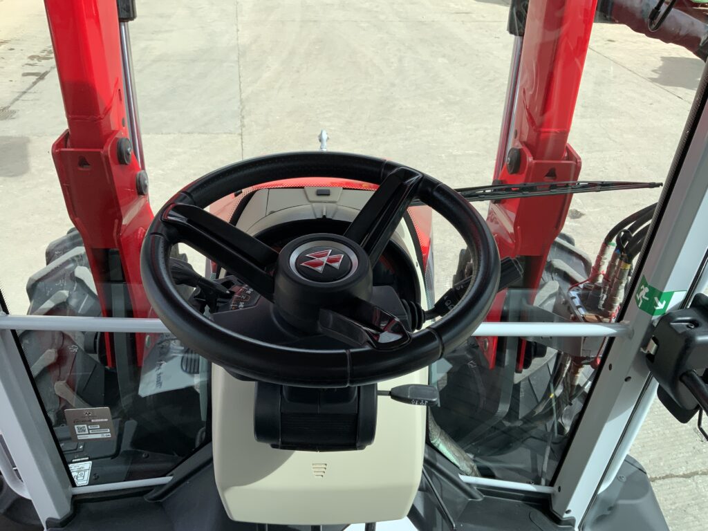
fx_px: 593
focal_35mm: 29
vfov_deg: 48.2
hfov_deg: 61.7
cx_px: 354
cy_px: 266
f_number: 1.8
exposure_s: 1/562
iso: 16
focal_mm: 3
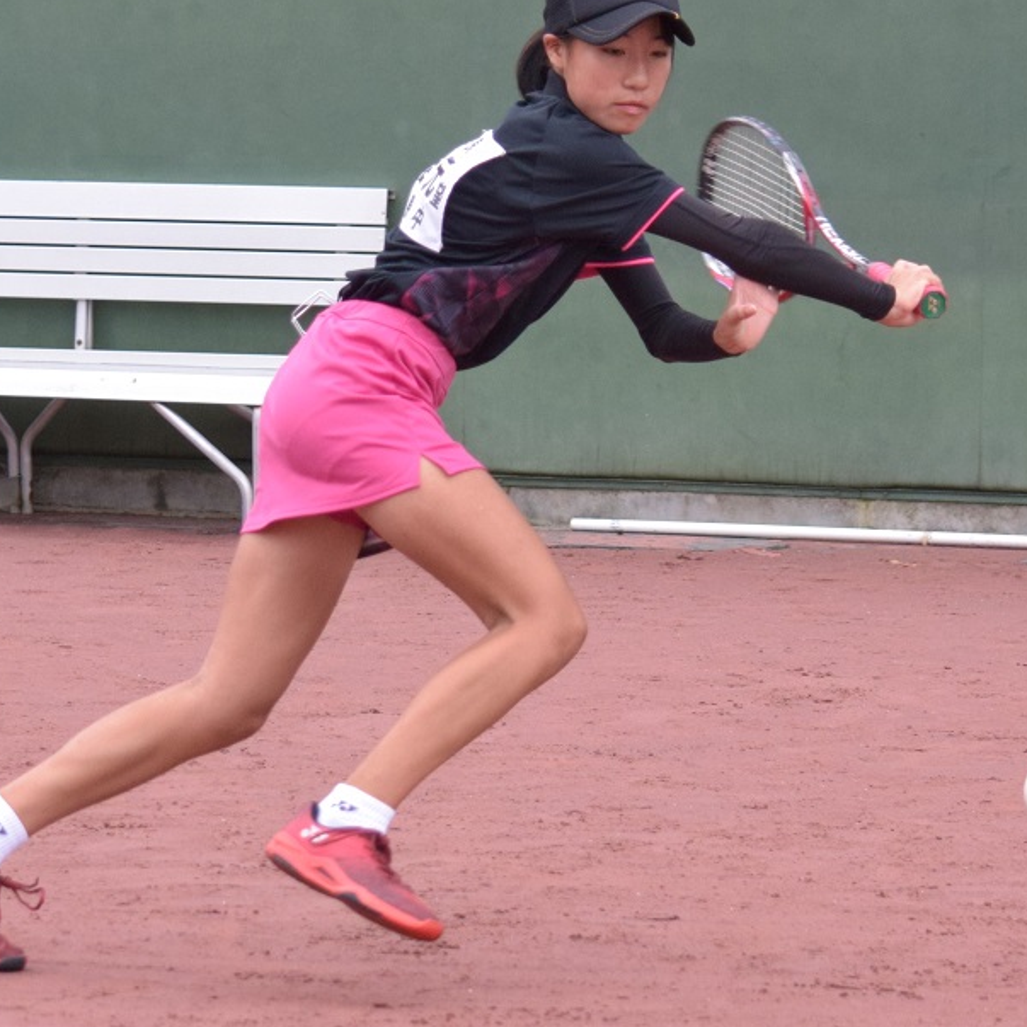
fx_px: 5673
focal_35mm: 169
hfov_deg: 10.3
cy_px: 477
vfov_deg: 10.3
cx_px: 472
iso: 1250
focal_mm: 80
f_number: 4.5
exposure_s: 1/1600
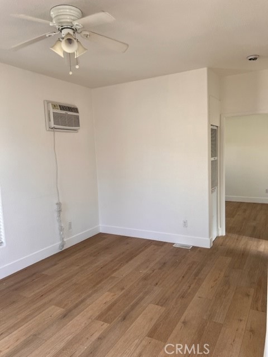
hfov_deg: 53.1
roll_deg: +2.9
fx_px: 268
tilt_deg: -6.5
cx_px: 134
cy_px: 178
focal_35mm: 26
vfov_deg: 67.3
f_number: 1.5
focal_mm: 5.7
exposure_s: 1/203
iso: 50
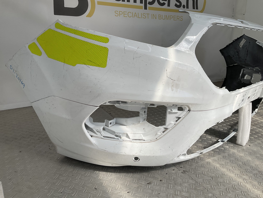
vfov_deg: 48.2
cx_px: 132
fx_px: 220
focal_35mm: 29
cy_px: 99
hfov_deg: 61.7
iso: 16
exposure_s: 1/1168
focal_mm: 3
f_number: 1.8
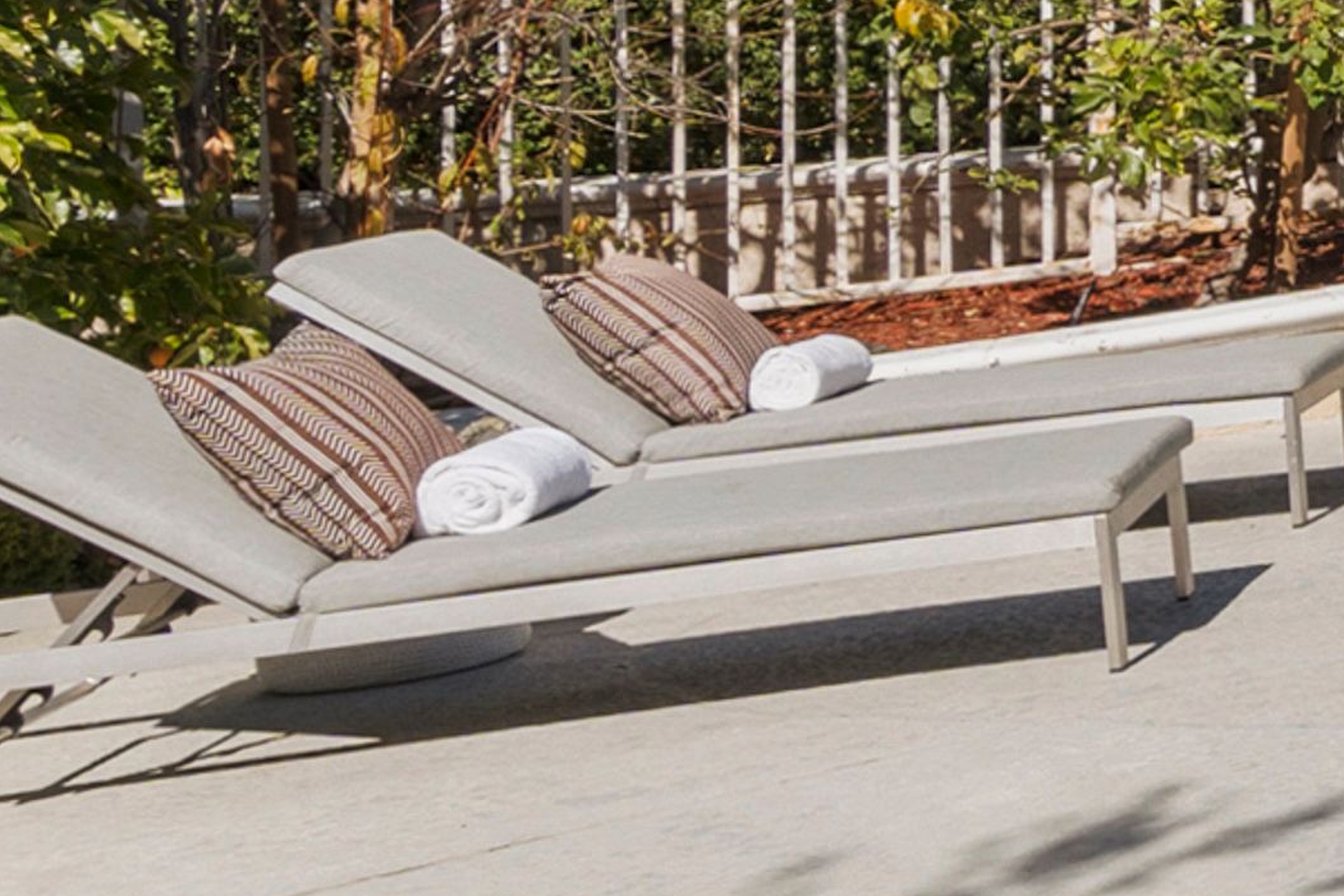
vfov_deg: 13.1
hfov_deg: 11.2
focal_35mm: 100
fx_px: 3734
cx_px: 4111
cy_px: -334
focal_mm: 15
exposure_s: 1/125
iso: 100
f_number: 8
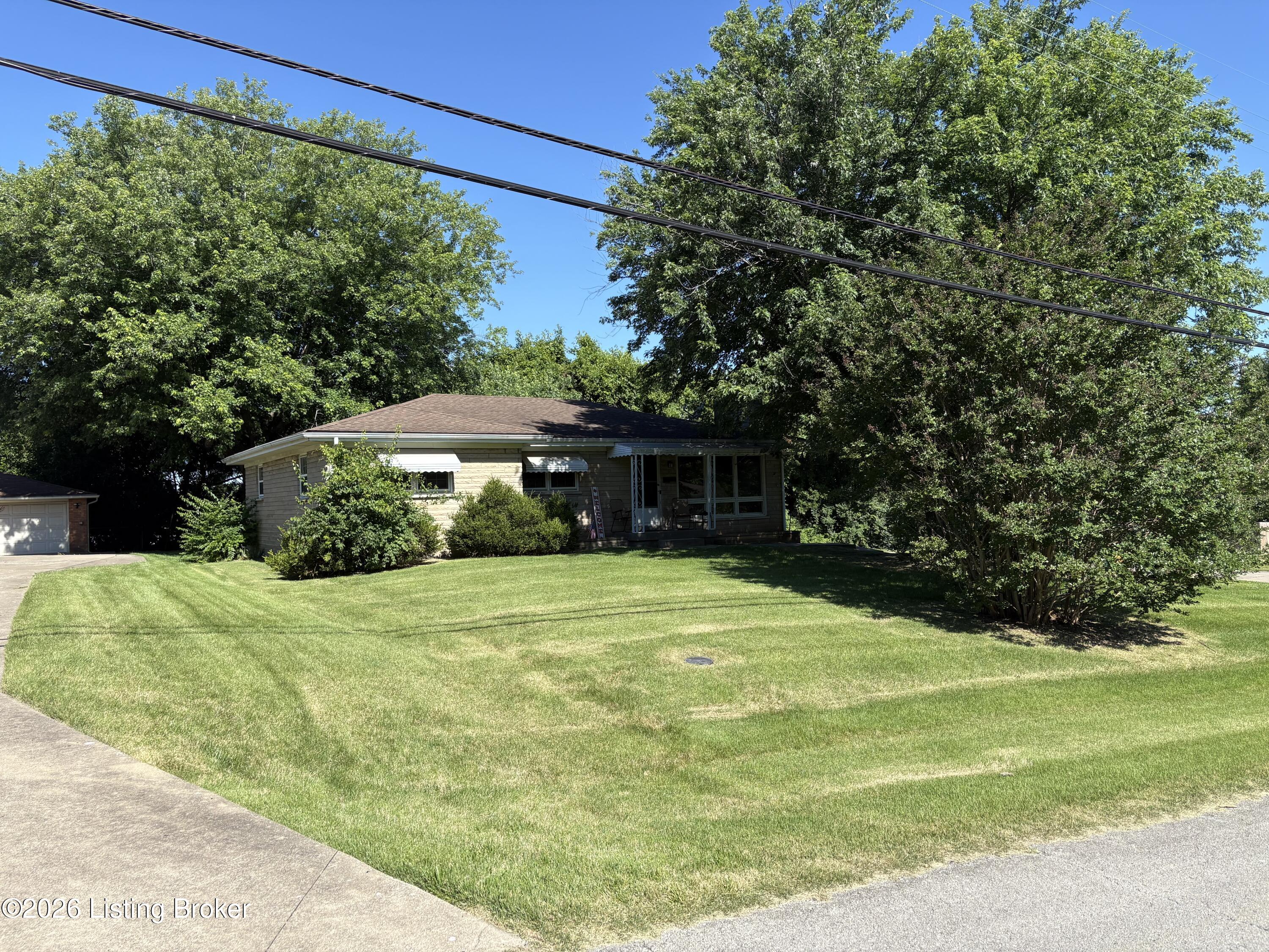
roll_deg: +1.8
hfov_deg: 67.3
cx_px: 634
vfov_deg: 53.1
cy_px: 476
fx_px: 953
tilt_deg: +1.6
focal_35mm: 26
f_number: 1.6
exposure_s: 1/2012
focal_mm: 5.96
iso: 50
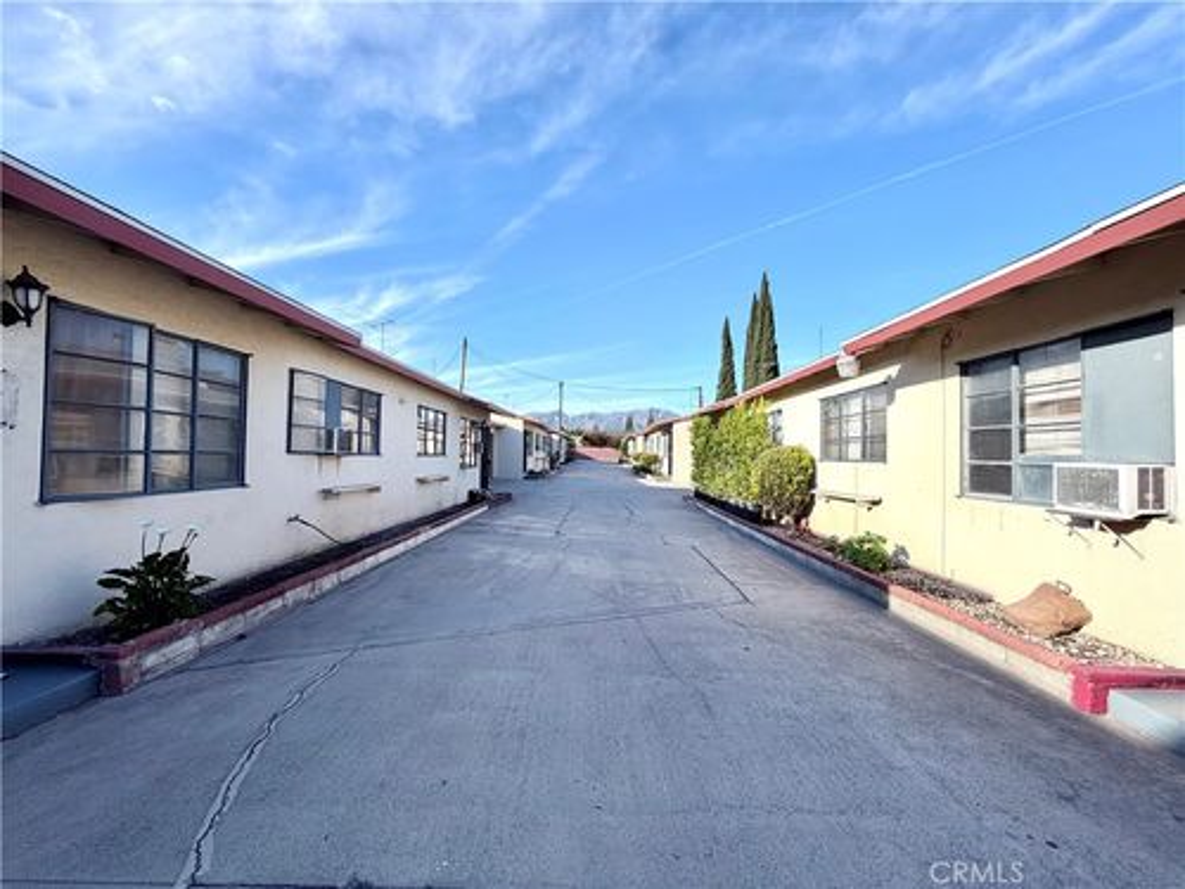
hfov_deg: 102.1
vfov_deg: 85.7
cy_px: 444
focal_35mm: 14
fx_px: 479
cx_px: 592
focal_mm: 2.22
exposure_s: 1/770
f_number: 2.2
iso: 32
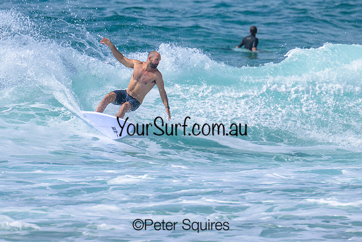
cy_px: 88
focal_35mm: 1094
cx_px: 149
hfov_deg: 1.9
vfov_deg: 1.3
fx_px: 11005
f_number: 11
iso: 450
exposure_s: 1/2000
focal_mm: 800
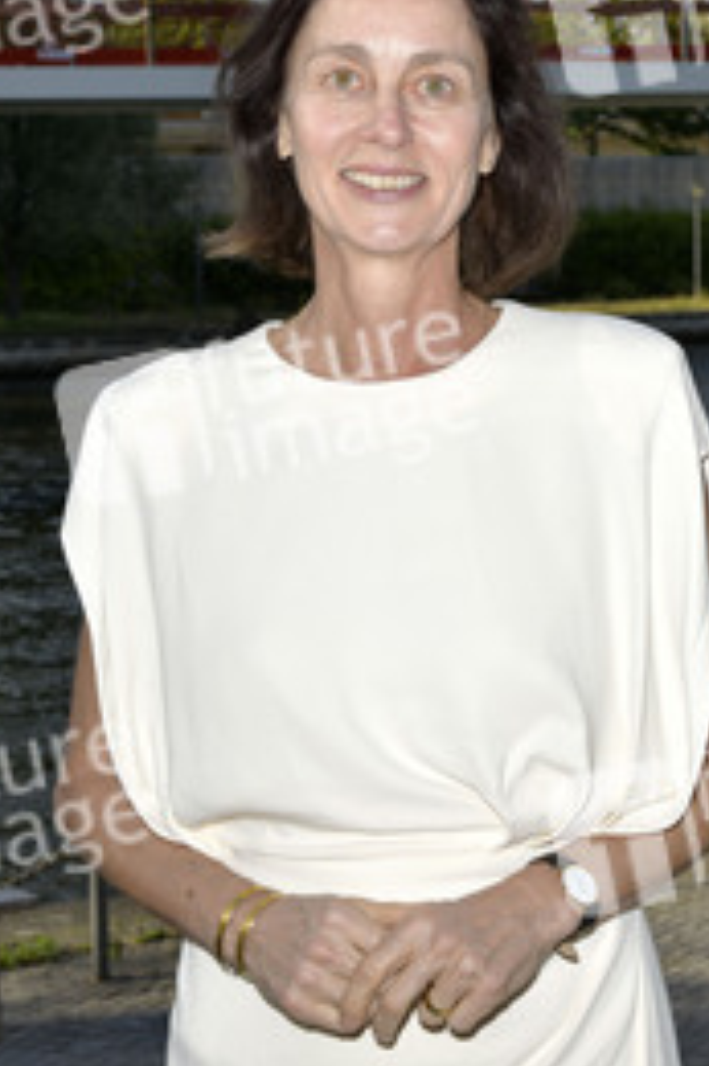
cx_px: 385
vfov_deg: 26.3
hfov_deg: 17.7
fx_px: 2278
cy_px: 615
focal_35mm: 77
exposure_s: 1/250
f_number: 10
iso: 200
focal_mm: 50
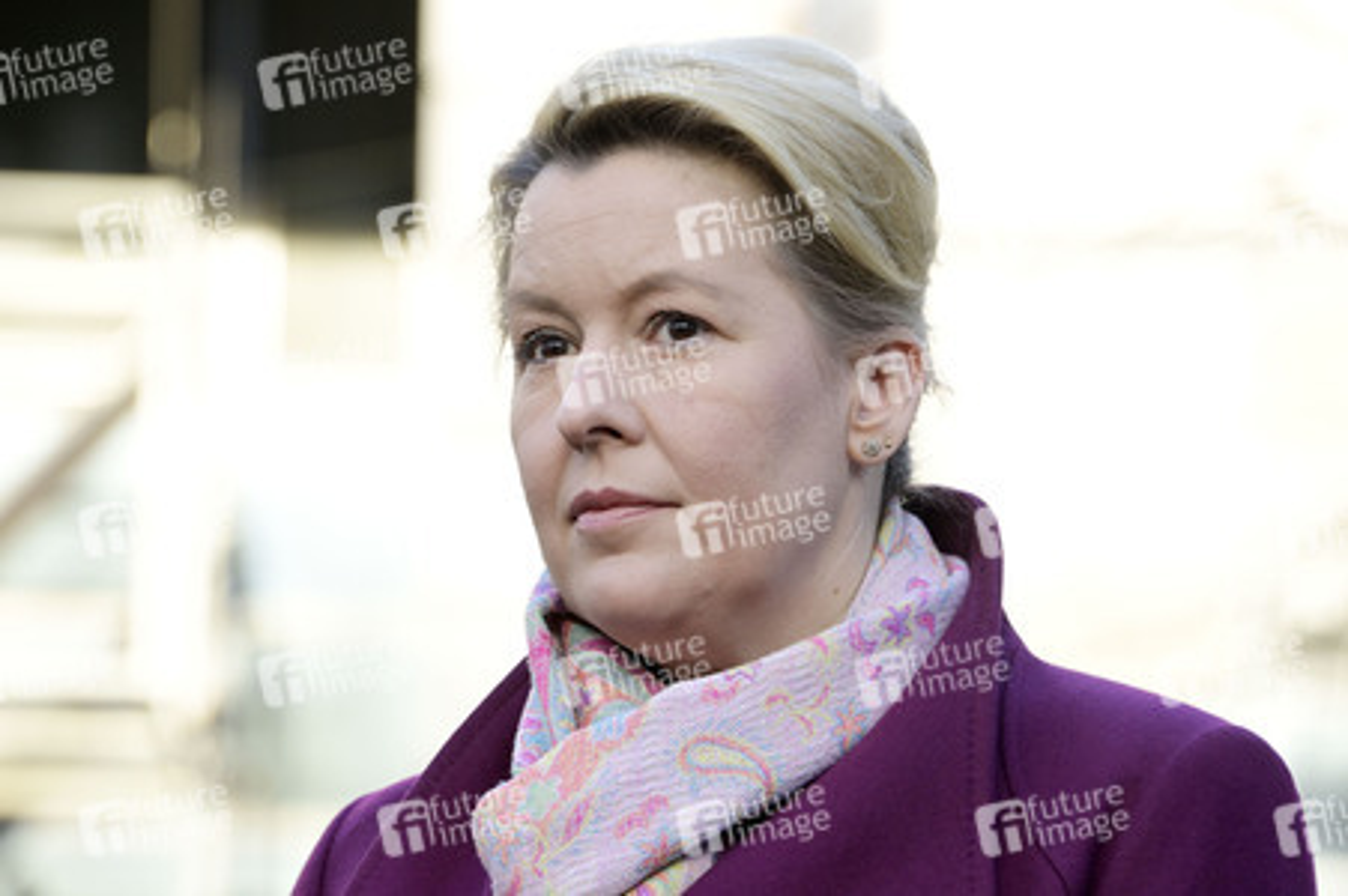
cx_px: 674
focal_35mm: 300
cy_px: 448
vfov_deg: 4.6
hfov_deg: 6.9
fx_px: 11225
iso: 2000
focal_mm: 300
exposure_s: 1/400
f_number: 8
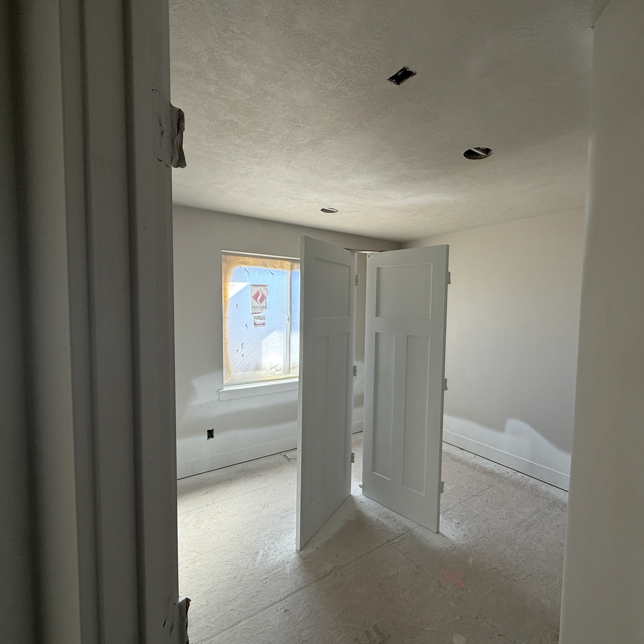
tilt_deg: -3.3
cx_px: 384
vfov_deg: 84.0
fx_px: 358
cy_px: 328
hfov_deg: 83.0
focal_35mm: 17
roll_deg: -1.8
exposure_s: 1/99
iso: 80
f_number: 2.2
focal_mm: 2.22
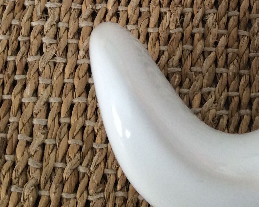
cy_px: 19
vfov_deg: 19.8
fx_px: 583
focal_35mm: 76
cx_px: 204
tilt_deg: -69.9
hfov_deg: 24.7
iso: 100
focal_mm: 3.3
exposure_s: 1/25
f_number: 2.4
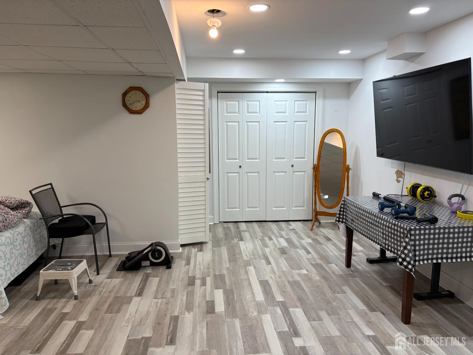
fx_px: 355
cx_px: 236
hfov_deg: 67.3
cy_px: 178
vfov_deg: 53.1
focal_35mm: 26
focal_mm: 5.96
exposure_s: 1/120
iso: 100
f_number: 1.6
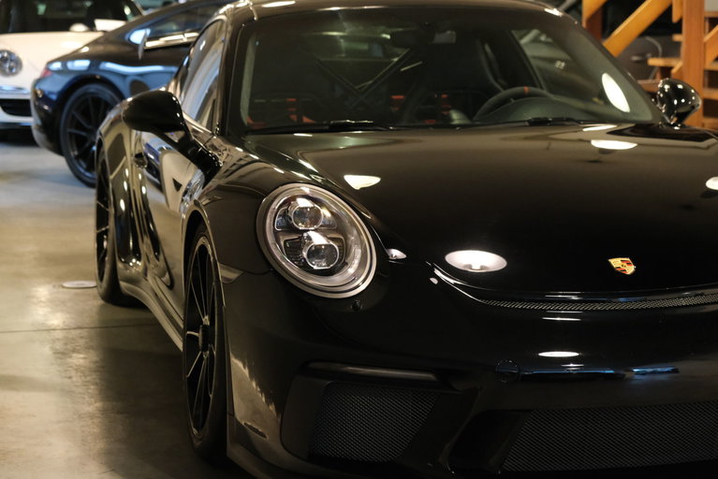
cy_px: 240
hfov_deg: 24.5
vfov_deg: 16.5
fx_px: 1656
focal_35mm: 83
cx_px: 359
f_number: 4.5
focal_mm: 55
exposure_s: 1/80
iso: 6400
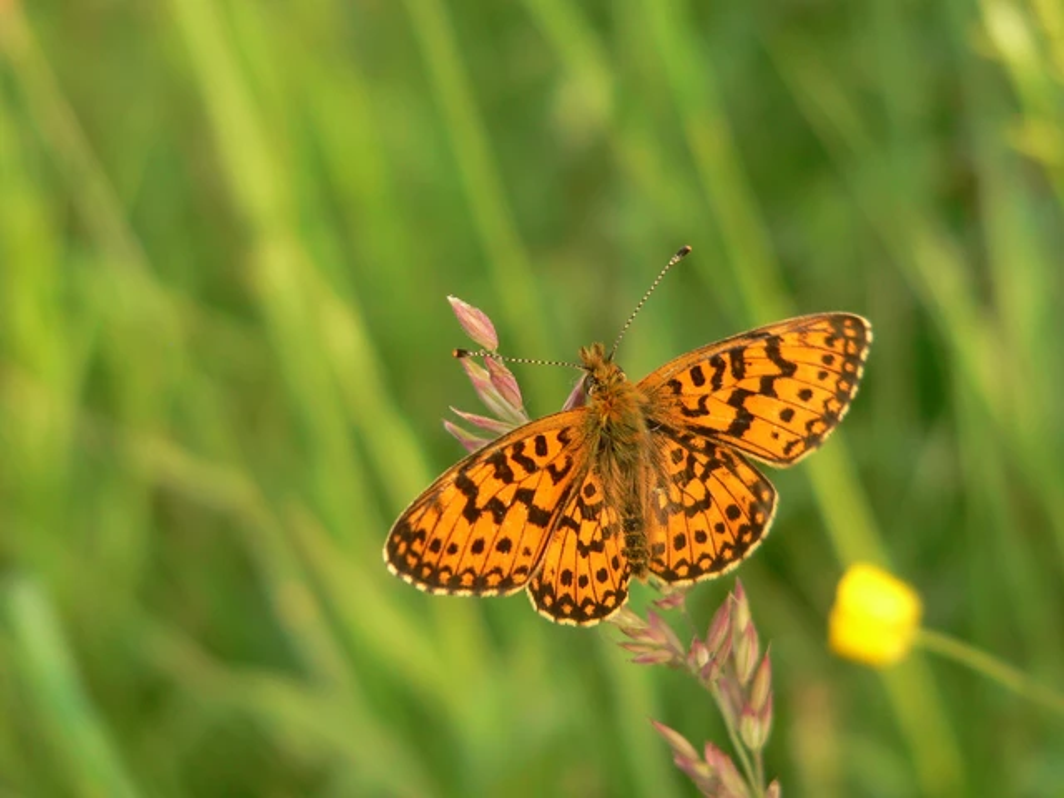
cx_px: 532
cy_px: 399
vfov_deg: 14.2
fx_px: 3197
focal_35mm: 104
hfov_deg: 18.9
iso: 100
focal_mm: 17.3
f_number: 3.3
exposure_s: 1/160
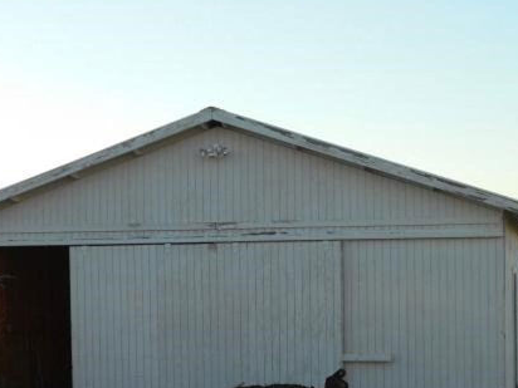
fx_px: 1302
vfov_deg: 16.9
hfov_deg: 22.5
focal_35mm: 87
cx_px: 264
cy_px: 290
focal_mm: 10
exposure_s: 1/160
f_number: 4.9
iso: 80
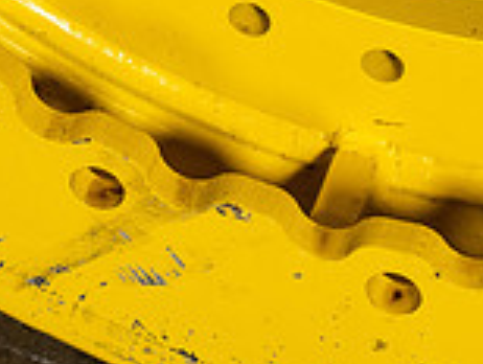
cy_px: -14
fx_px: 3536
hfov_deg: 7.7
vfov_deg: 5.9
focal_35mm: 253
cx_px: -185
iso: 800
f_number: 5.6
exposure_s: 1/125
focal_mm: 70
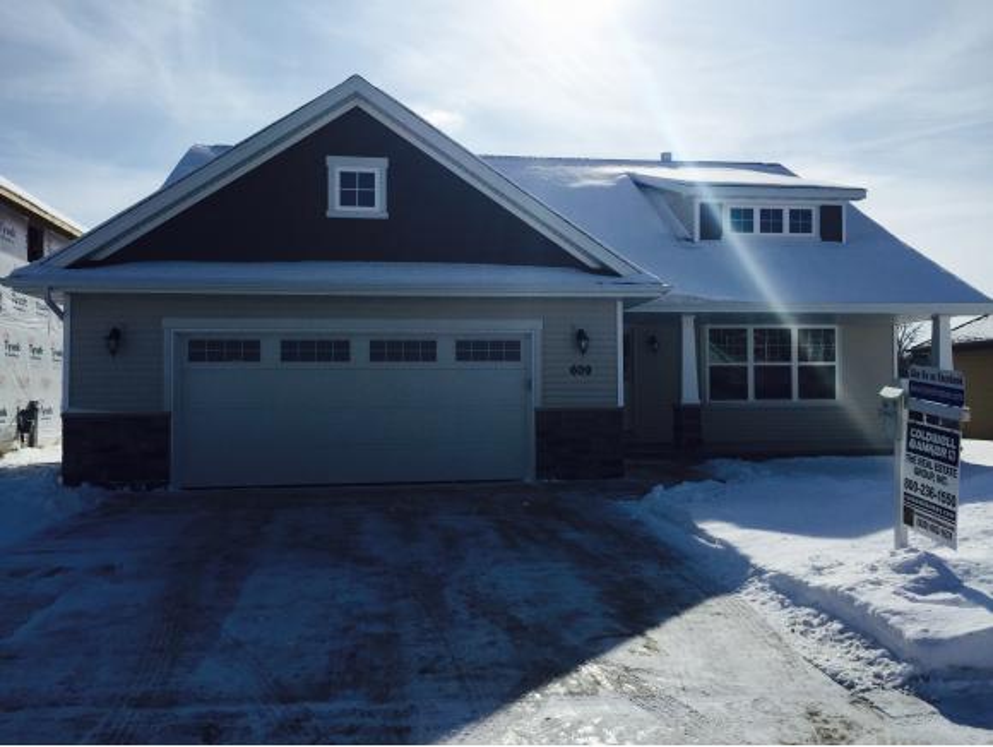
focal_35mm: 29
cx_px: 496
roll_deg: +0.7
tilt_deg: +1.1
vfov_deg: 48.3
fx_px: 833
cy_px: 374
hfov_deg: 61.6
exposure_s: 1/9901
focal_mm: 4.15
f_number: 2.2
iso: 32
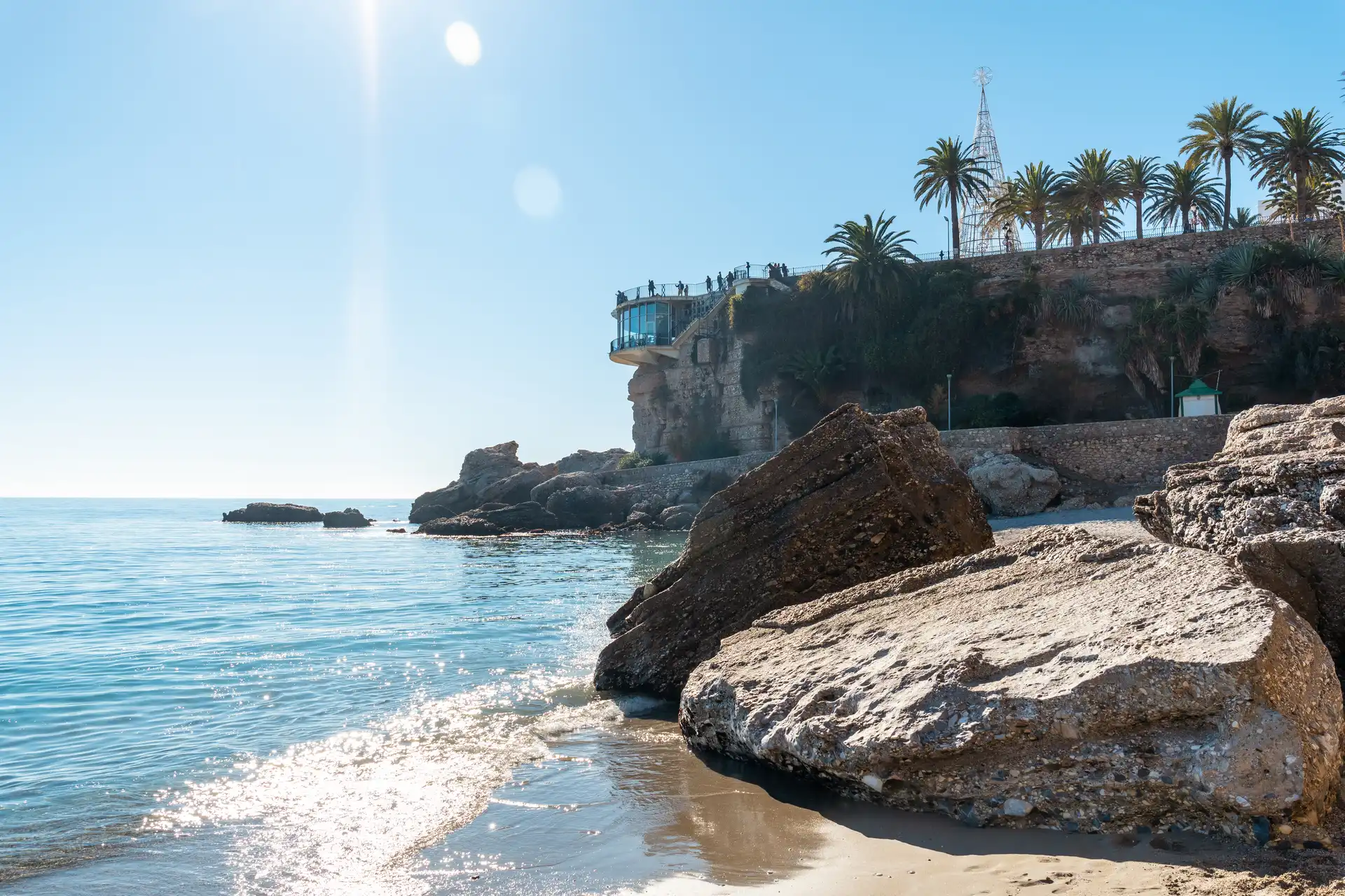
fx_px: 1177
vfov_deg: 41.7
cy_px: 448
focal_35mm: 32
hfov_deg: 59.5
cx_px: 672
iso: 100
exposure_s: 1/320
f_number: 8
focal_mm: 21
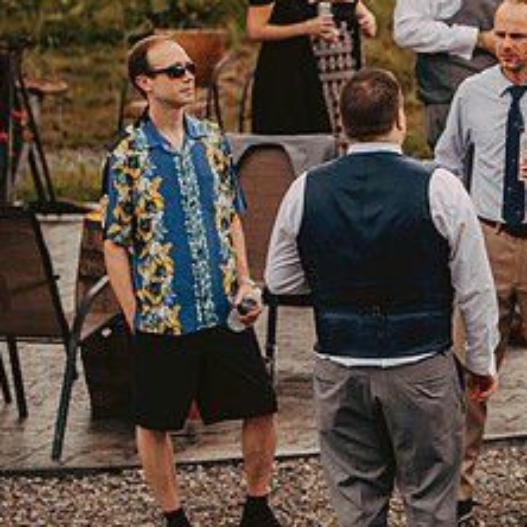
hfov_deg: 7.7
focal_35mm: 227
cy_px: 243
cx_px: 570
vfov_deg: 7.7
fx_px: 3910
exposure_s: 1/1250
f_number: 2.8
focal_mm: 102
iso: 200
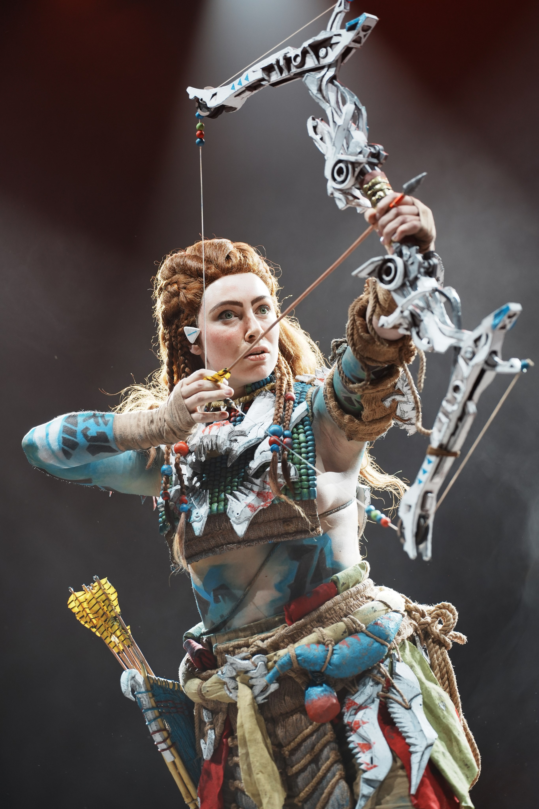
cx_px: 270
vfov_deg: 20.0
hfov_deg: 13.4
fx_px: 2291
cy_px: 404
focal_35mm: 102
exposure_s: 1/500
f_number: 2.8
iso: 400
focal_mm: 102
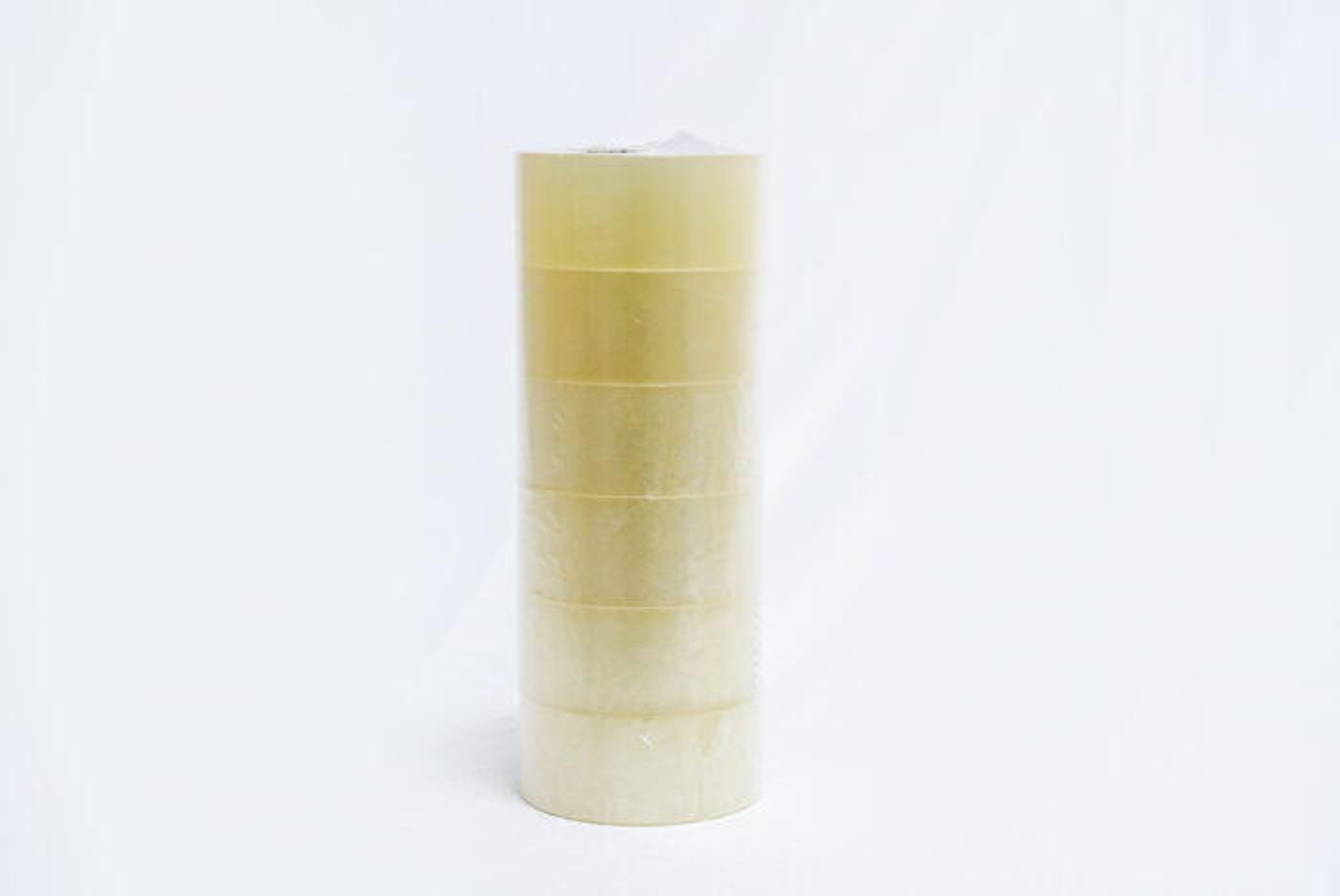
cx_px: 670
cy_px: 448
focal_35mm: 60
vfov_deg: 22.7
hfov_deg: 33.4
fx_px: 2235
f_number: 9
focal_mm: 60
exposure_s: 1/200
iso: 3200
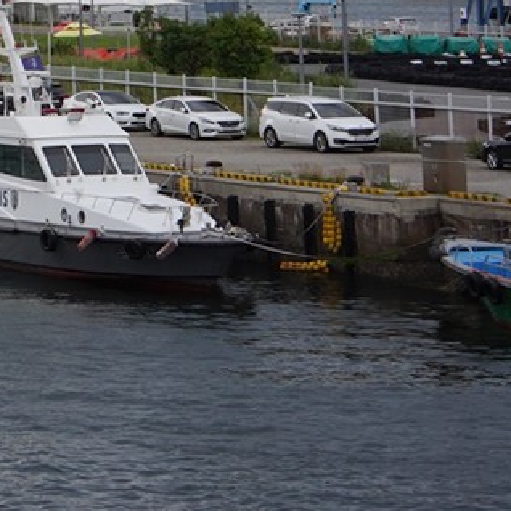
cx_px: -783
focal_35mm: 187
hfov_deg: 8.4
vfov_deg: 8.8
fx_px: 3123
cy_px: -556
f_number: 13
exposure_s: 1/100
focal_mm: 35
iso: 400
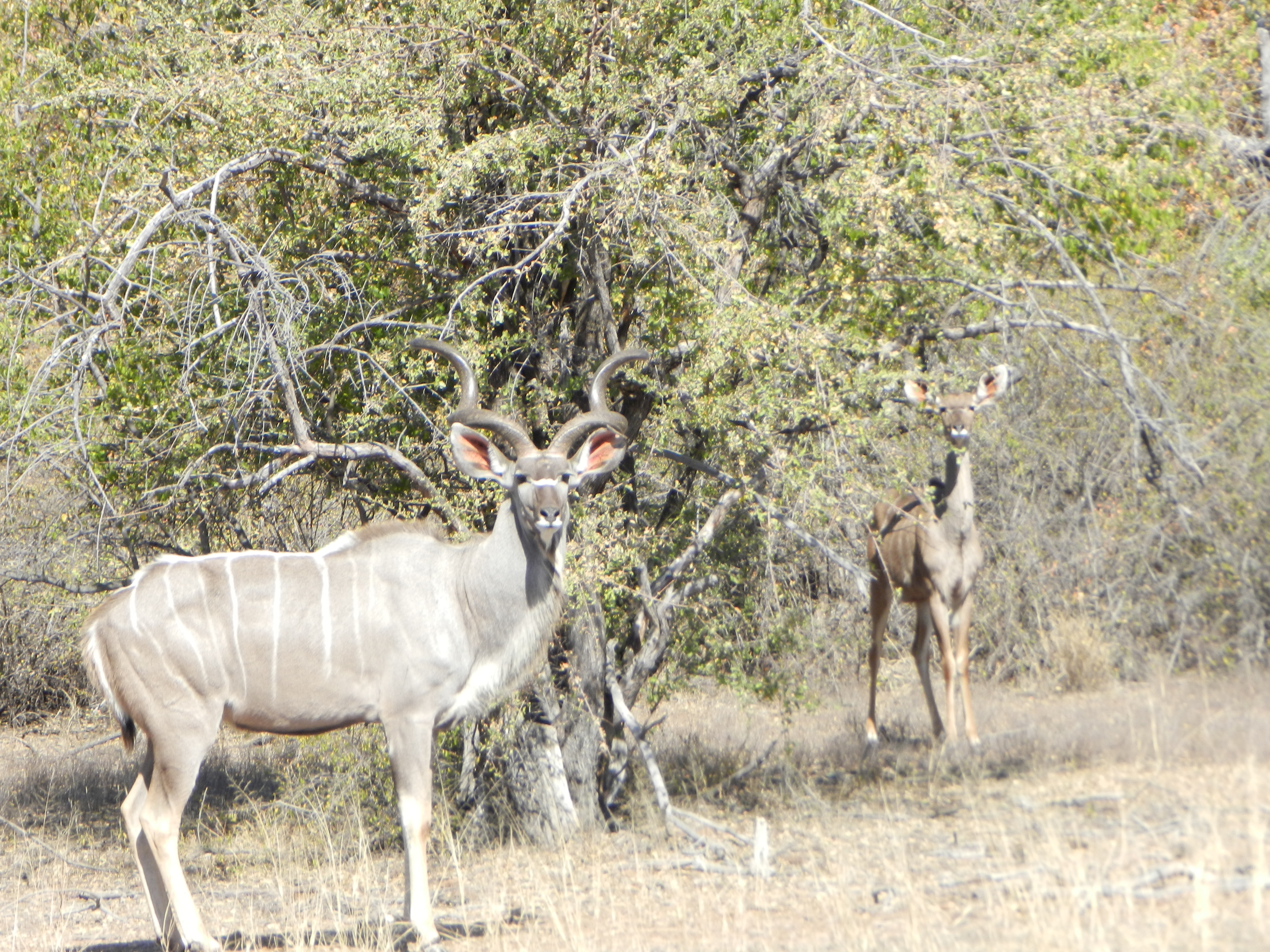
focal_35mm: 263
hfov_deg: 7.5
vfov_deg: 5.7
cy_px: 476
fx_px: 9649
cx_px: 635
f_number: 5.2
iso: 160
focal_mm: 46.7
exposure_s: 1/400
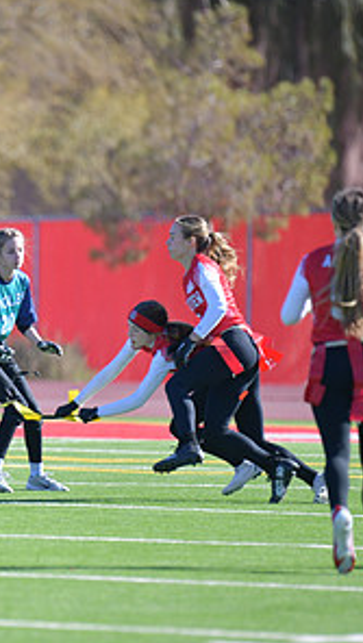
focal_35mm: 615
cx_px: -135
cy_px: 305
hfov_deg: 2.0
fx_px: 10500
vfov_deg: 3.5
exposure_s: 1/4000
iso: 400
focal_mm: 300
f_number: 2.8
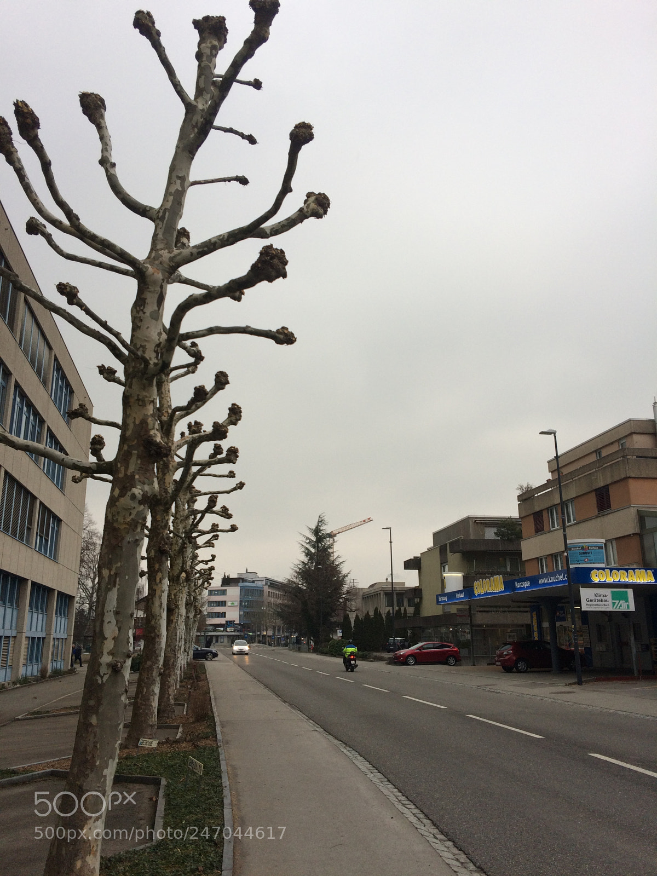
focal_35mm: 29
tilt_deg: +12.8
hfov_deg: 48.2
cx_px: 328
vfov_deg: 61.7
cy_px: 438
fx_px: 734
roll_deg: +1.9
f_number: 2.2
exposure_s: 1/150
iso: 32
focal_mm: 4.15
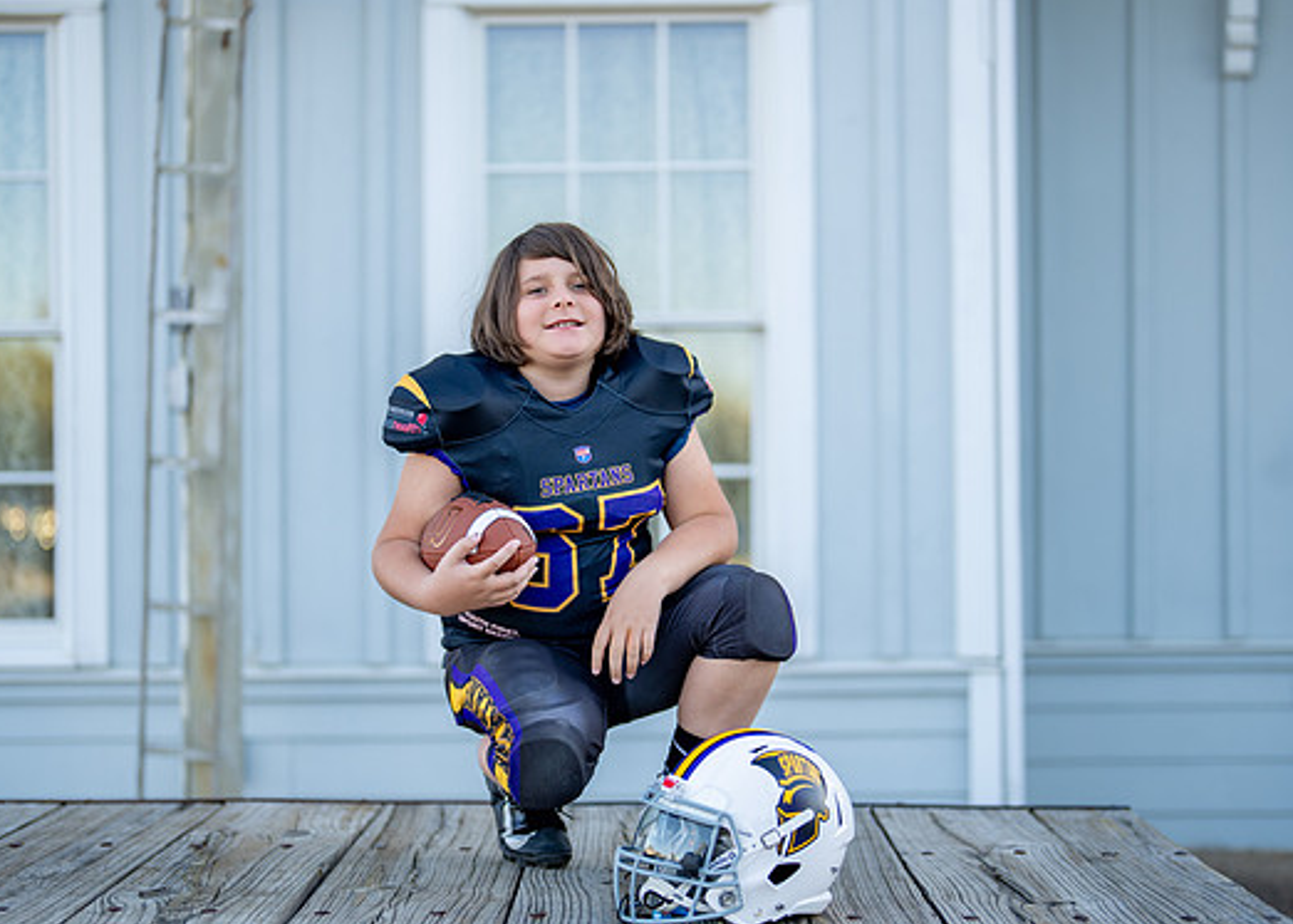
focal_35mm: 60
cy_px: 489
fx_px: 2204
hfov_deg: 32.7
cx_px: 611
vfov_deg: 23.7
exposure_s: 1/1250
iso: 100
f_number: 1.2
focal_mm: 50
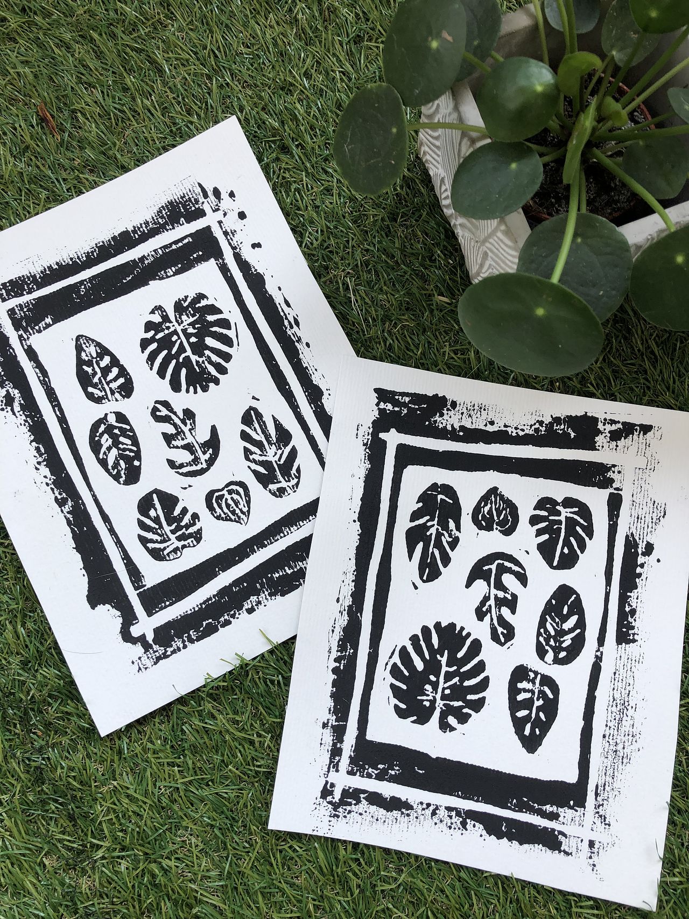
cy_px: 460
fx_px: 743
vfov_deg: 63.4
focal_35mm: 28
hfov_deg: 49.7
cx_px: 344
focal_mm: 4
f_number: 1.8
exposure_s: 1/120
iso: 25
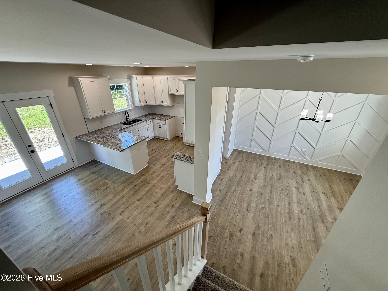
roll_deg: -0.9
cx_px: 194
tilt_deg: -24.1
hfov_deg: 102.1
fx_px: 157
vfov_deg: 85.7
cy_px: 146
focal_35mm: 14
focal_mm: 2.22
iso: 80
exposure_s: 1/120
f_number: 2.2
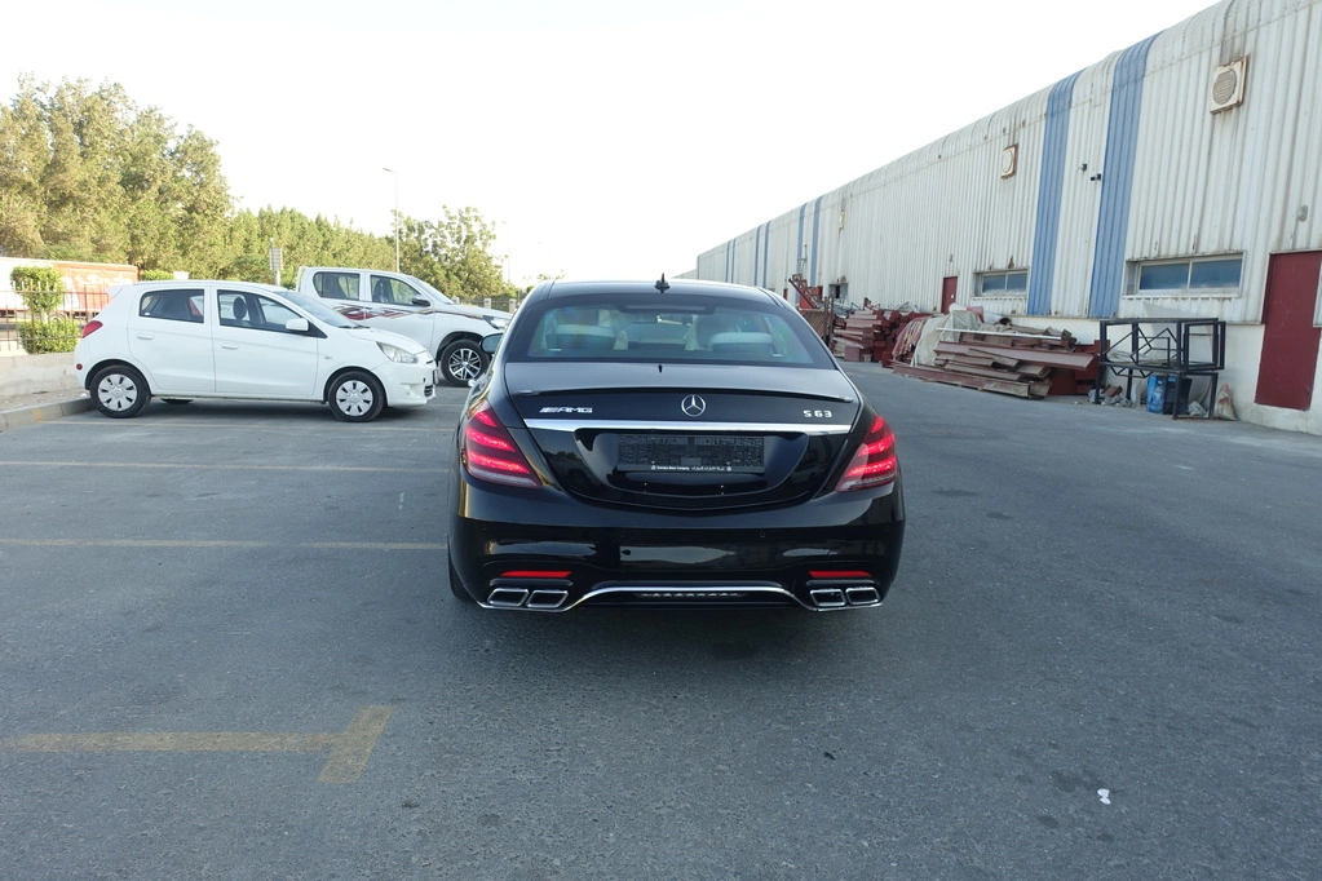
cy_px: 440
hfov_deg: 73.7
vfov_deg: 53.1
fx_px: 881
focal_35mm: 24
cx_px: 661
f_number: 5.6
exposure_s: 1/80
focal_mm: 8.8
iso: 125
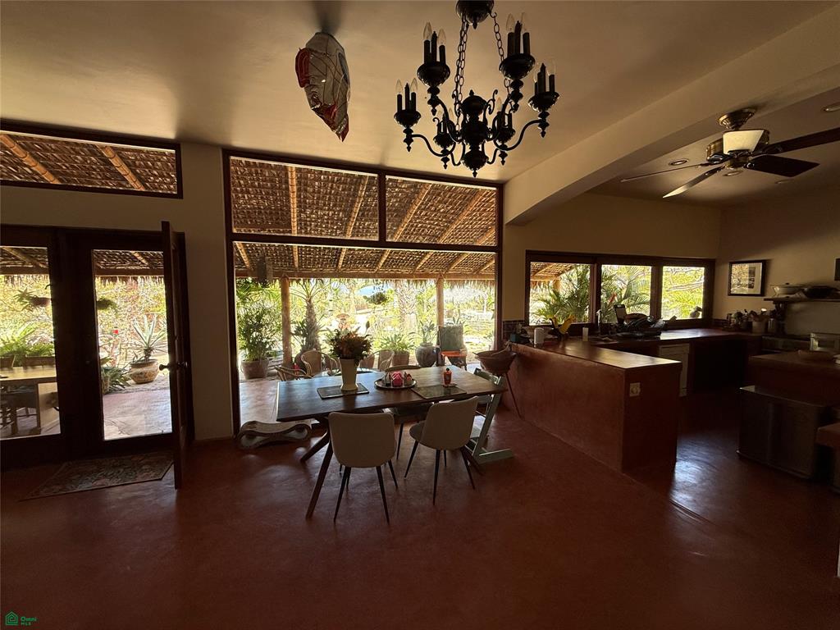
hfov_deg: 102.1
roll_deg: +0.1
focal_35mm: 14
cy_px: 315
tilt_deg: -3.4
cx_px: 420
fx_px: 340
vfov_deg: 85.7
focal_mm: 2.22
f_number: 2.2
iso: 80
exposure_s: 1/99
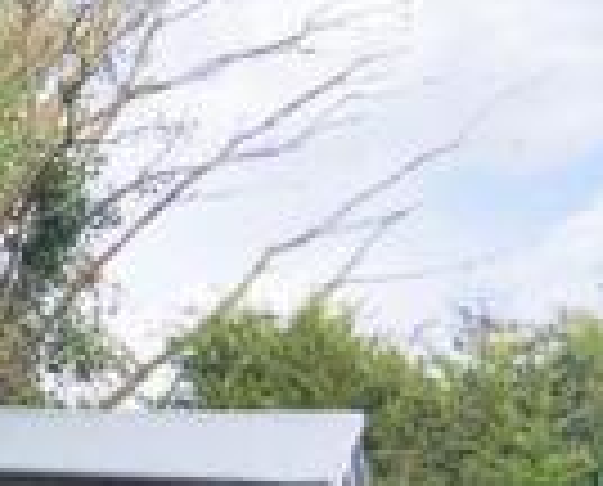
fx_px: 2452
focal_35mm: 137
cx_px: -765
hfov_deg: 11.8
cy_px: 612
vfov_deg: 11.1
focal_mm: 20
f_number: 5.6
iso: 640
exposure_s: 1/125
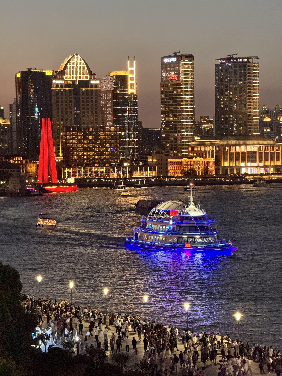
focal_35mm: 120
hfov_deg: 12.3
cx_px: 141
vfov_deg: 16.4
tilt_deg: -1.3
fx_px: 1303
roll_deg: +0.6
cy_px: 188
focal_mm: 15.66
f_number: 2.8
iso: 1250
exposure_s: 1/40
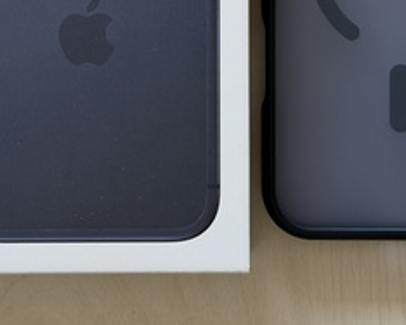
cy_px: -38
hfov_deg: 16.0
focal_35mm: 120
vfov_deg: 12.6
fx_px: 1441
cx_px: 226
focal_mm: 6.76
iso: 100
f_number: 1.78
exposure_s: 1/84
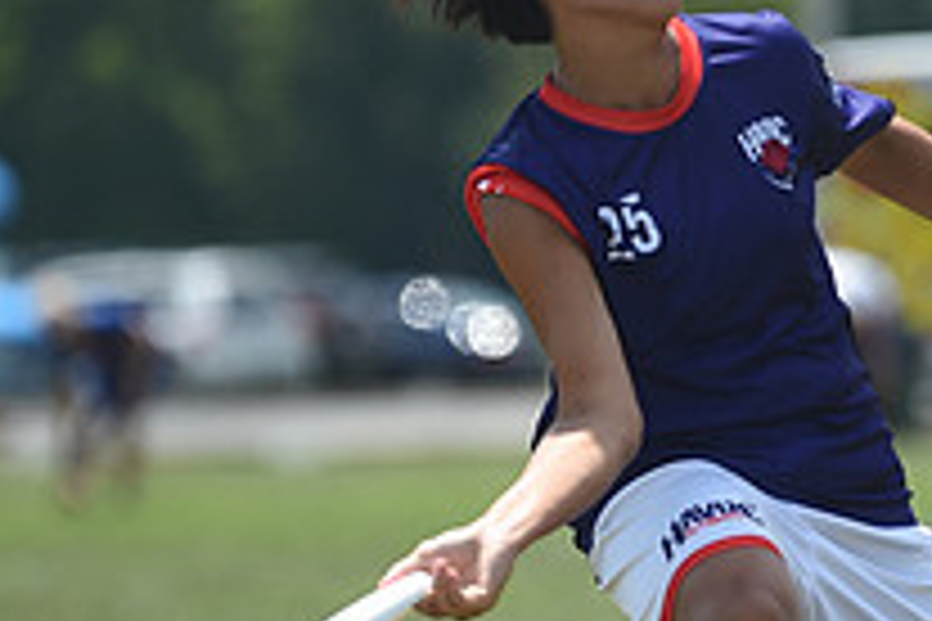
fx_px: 13409
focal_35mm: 518
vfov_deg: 2.7
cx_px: 810
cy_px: 286
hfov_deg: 4.0
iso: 100
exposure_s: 1/1250
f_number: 2.8
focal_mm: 185
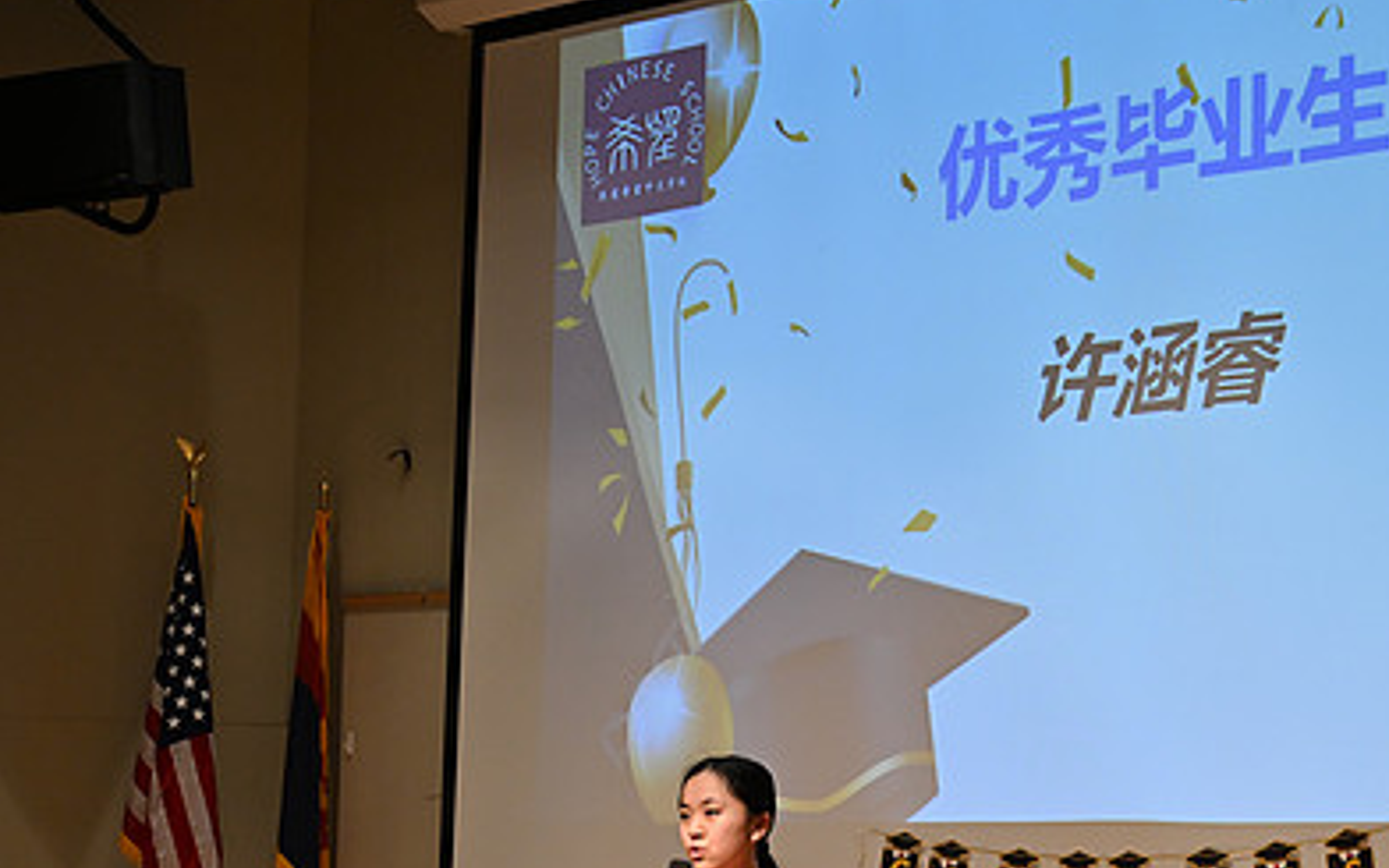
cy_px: 632
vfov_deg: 16.9
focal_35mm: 77
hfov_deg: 26.8
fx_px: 2915
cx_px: 712
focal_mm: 51
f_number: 8
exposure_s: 1/60
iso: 2500
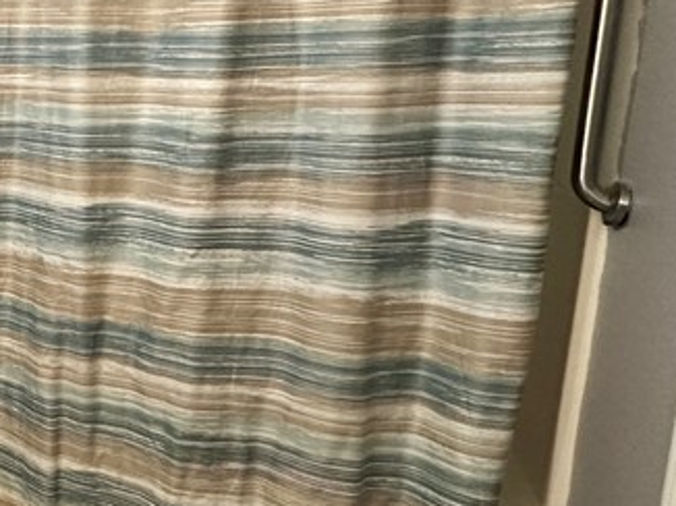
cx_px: -272
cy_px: 191
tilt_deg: -8.6
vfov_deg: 32.7
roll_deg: +1.5
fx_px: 859
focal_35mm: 44
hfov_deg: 30.3
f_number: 2.2
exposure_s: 1/60
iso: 640
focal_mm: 2.22
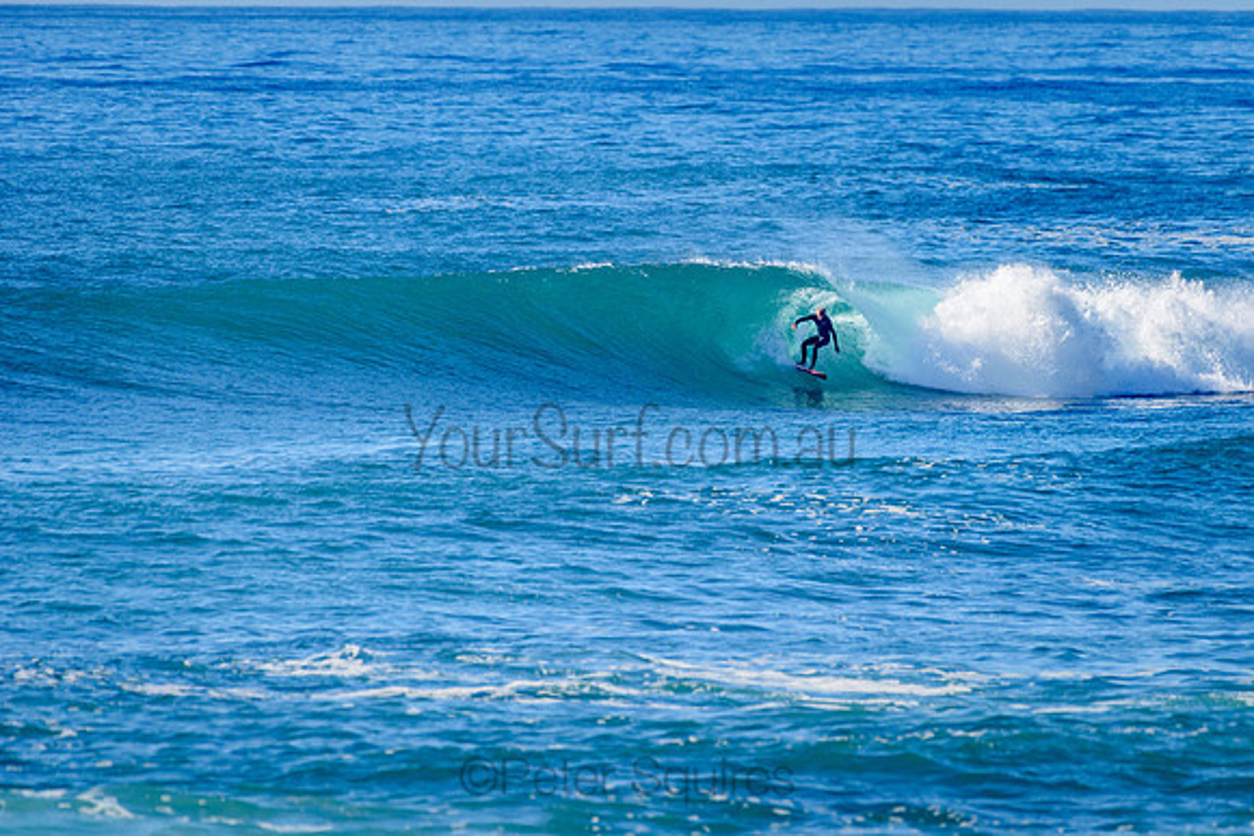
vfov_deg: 2.2
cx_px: 769
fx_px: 21364
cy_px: 356
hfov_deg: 3.4
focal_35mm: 613
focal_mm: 500
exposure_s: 1/2000
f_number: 5.6
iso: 250
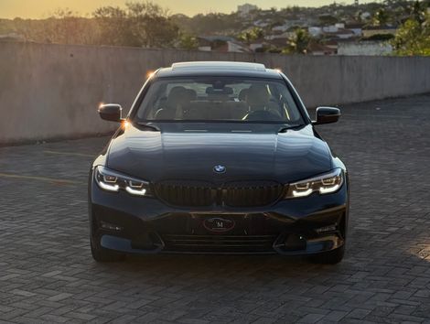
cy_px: 162
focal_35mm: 48
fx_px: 597
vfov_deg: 30.3
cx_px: 215
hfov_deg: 39.6
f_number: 1.78
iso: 80
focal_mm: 6.76
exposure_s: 1/3534
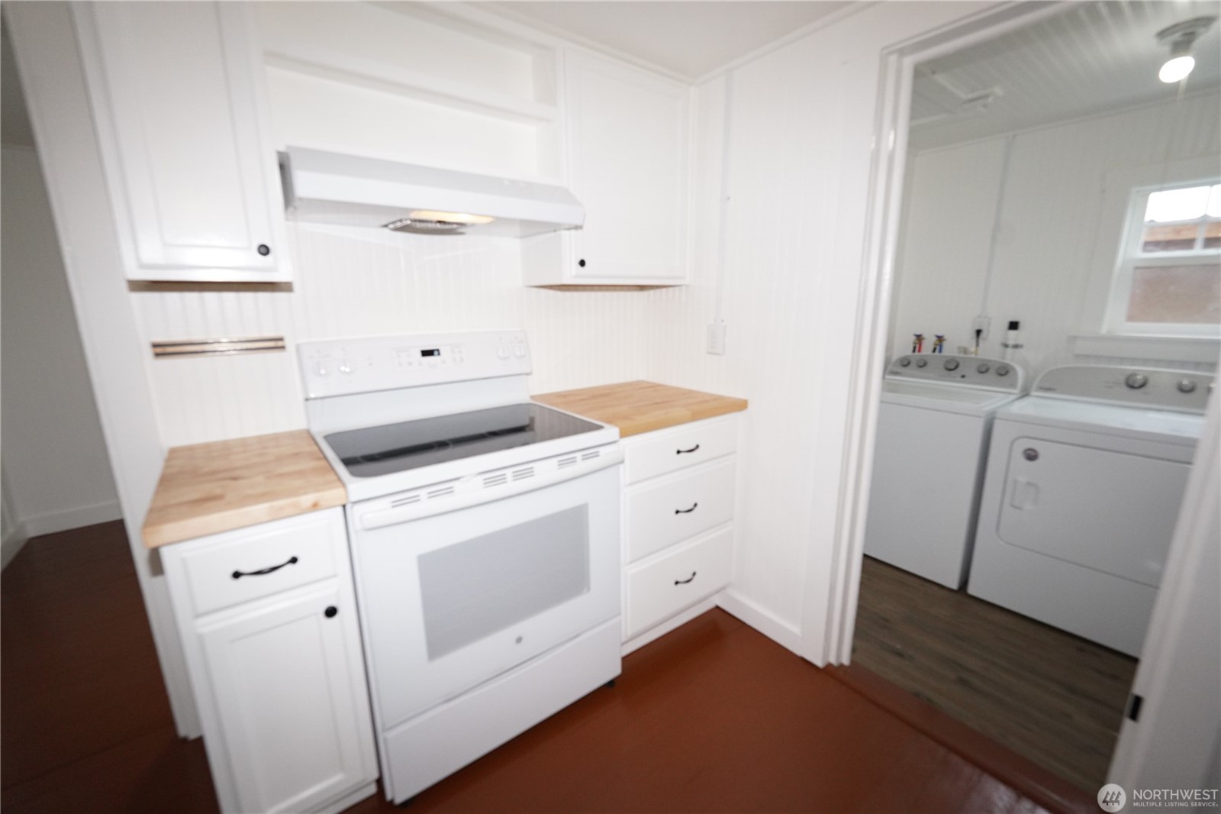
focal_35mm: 14
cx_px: 610
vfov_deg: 81.2
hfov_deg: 104.3
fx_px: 475
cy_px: 407
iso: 3200
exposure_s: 1/1250
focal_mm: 14
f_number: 4
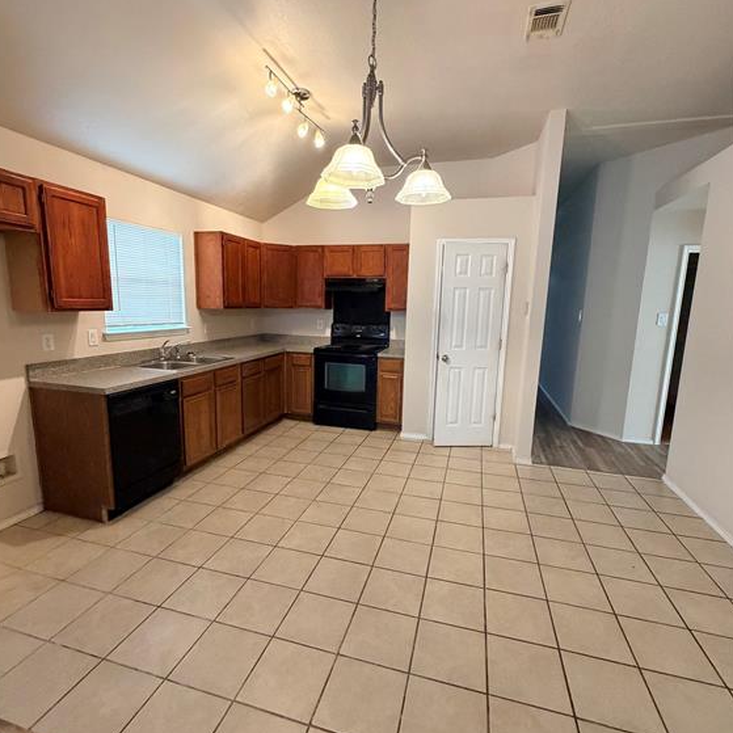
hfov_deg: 84.0
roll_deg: -2.2
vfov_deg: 84.0
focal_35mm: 17
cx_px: 362
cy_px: 371
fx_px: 407
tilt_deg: -9.9
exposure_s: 1/60
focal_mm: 2.22
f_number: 2.2
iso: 400
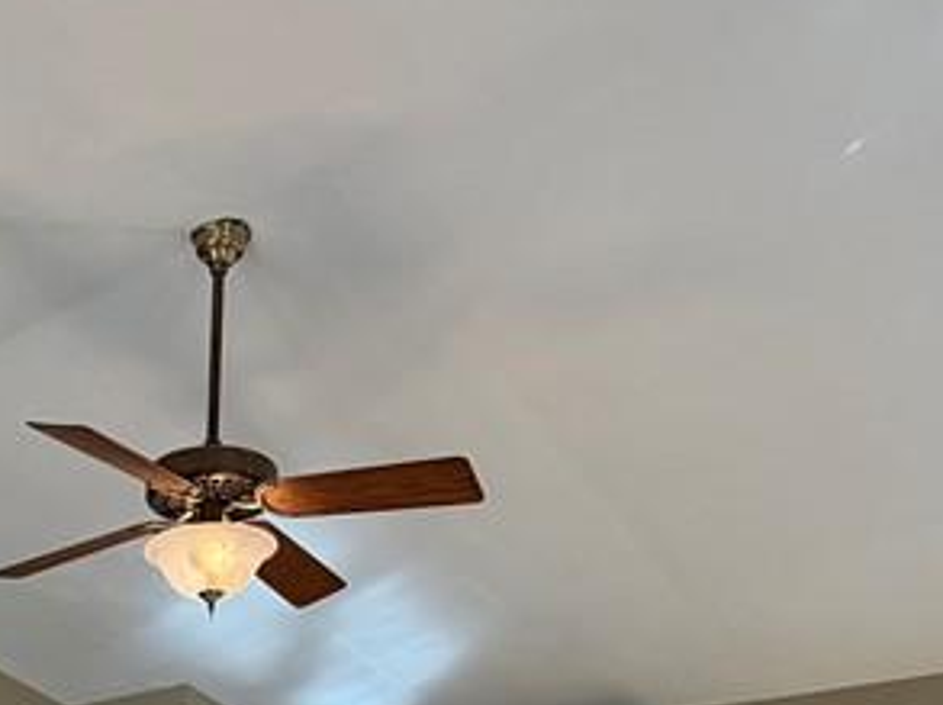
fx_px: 1333
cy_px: 1091
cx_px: 93
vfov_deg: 23.1
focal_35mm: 49
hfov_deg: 36.5
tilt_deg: -3.9
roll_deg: -1.4
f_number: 2.2
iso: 50
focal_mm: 2.22
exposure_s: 1/131
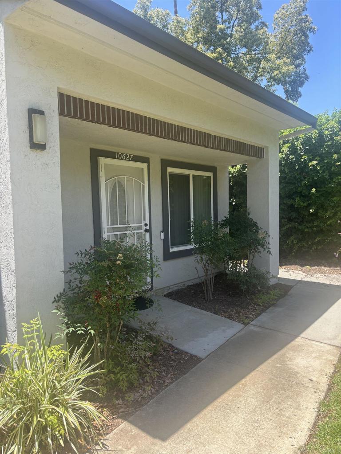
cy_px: 227
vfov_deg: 67.3
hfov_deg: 53.1
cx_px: 170
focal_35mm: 26
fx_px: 341
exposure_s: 1/787
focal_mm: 5.96
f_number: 1.6
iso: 50
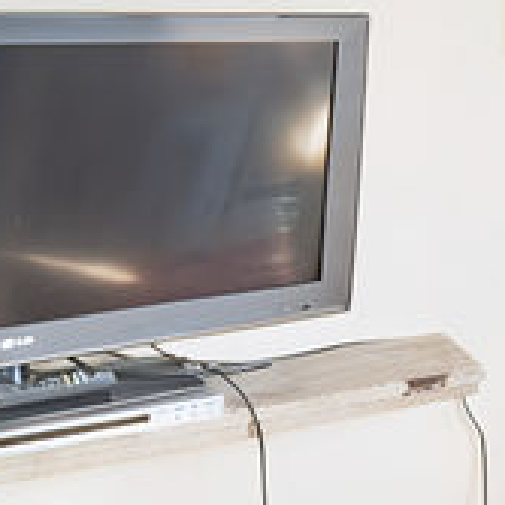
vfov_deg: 22.8
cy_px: 14
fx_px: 1205
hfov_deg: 12.3
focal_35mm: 73
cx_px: 1433
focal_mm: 14
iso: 250
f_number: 20
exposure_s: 1/15
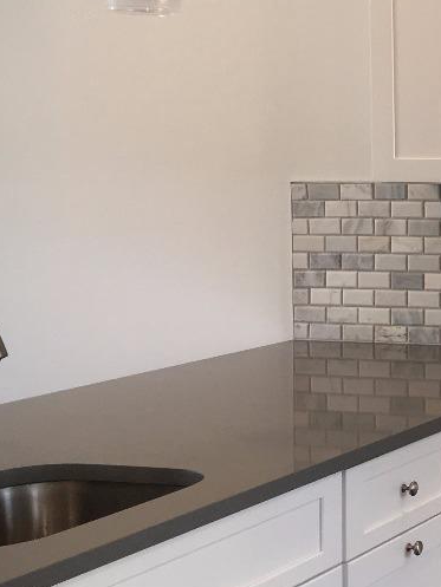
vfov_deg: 23.2
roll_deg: +0.2
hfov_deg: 15.0
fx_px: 1426
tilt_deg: -2.1
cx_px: 826
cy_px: 231
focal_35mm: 84
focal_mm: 4.15
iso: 25
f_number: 2.2
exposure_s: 1/30
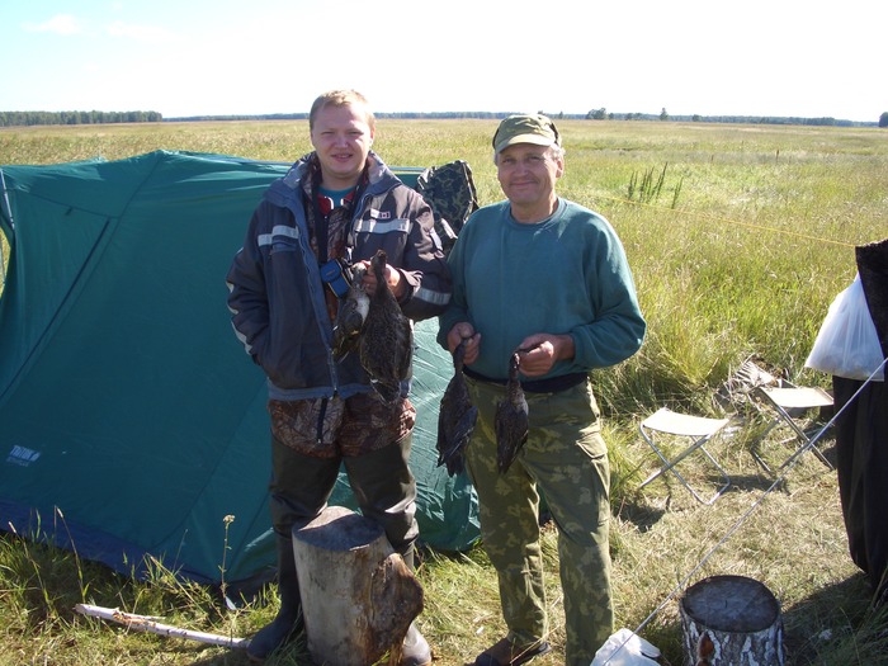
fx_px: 898
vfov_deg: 40.7
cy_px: 333
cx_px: 444
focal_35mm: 35
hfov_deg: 52.6
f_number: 4.3
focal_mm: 5.8
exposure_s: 1/160
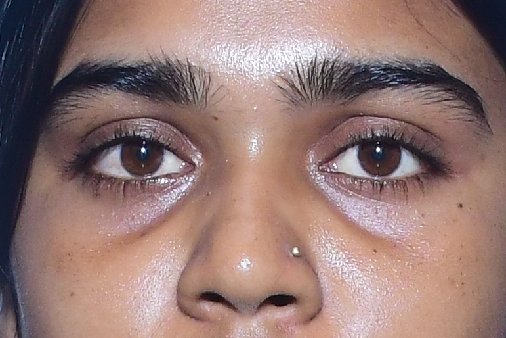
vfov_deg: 4.6
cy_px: 854
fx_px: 4062
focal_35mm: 289
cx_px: 300
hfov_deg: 7.1
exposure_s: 1/125
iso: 800
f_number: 6.3
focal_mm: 27
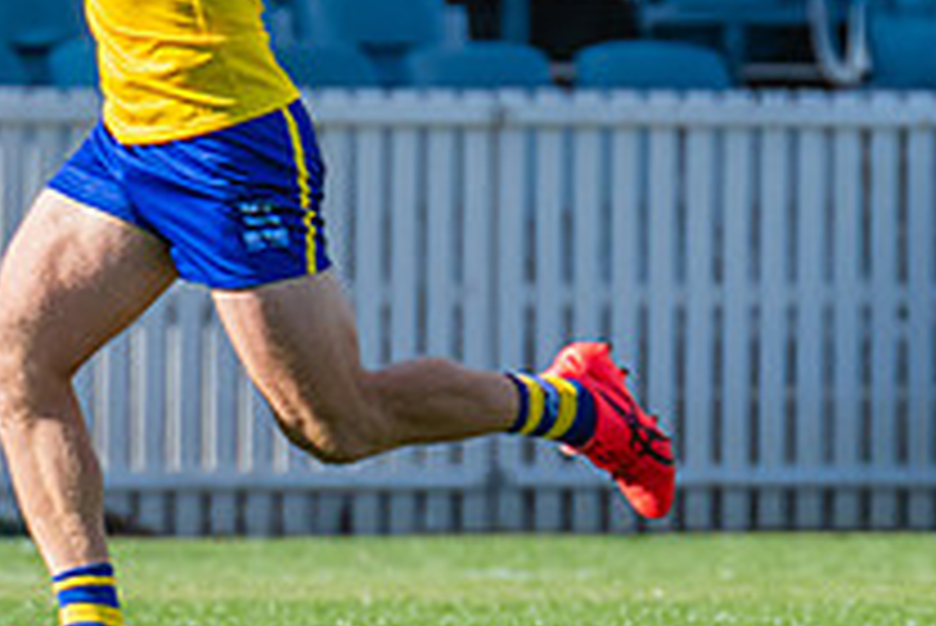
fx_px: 51722
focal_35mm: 1988
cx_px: -634
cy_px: 146
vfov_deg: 0.7
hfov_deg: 1.0
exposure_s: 1/1600
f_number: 7.1
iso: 800
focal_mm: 420
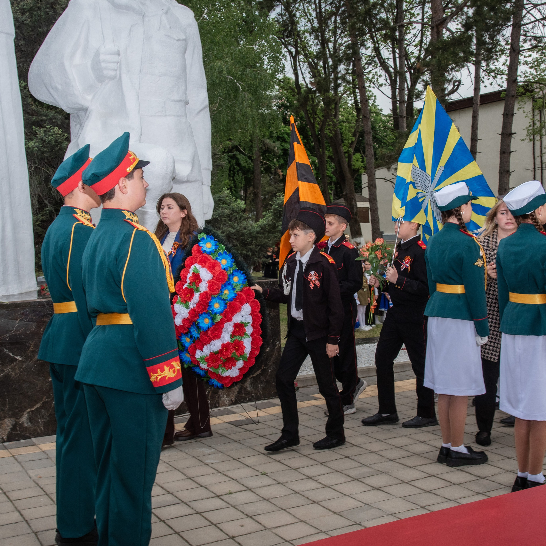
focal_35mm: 46
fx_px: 821
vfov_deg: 36.8
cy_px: 273
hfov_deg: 36.8
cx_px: 275
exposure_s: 1/160
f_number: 10
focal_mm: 35
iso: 640
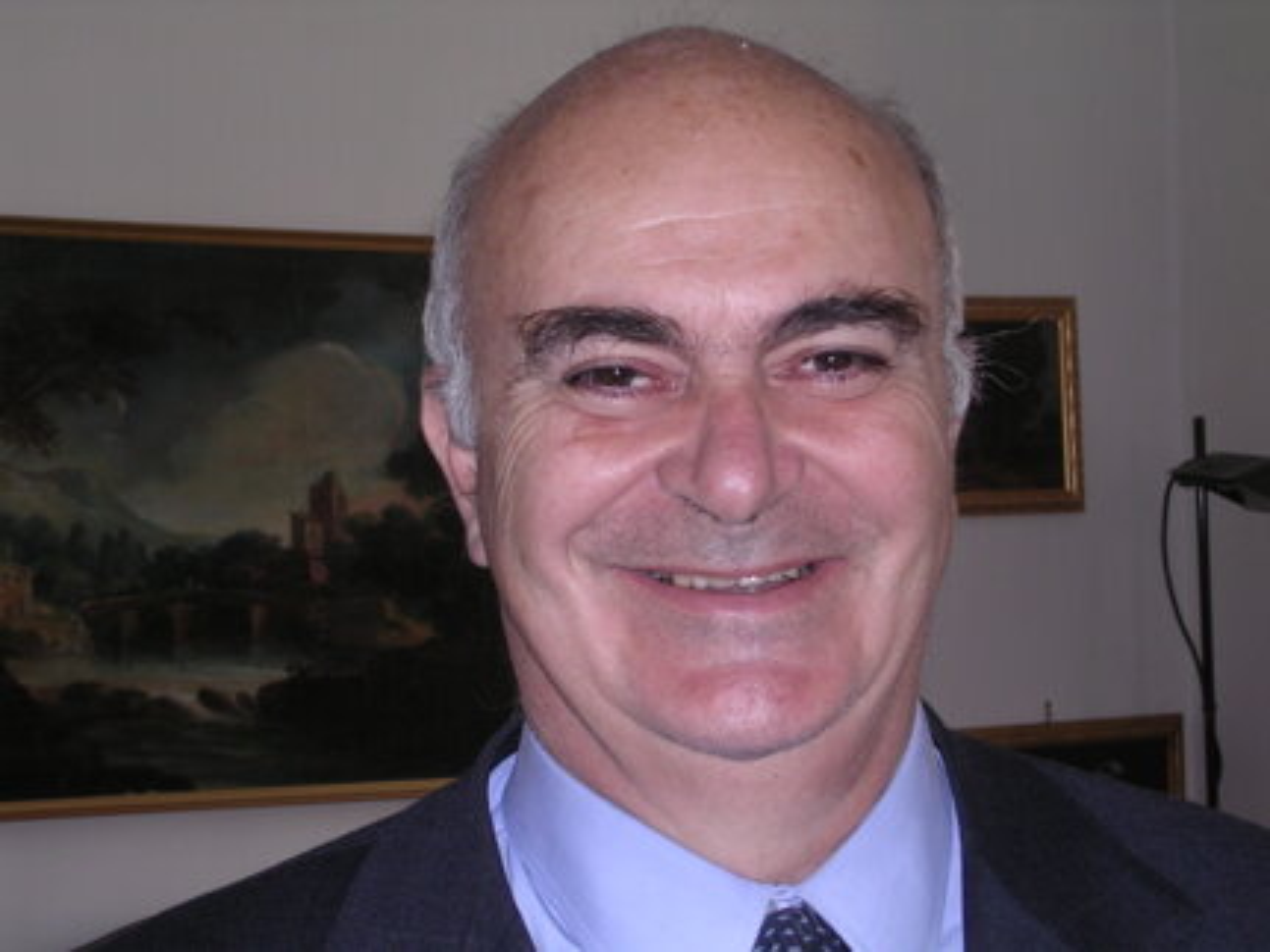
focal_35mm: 81
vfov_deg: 18.2
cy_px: 476
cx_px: 635
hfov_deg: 24.1
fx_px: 2971
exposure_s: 1/60.1
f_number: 4
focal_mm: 12.3
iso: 113
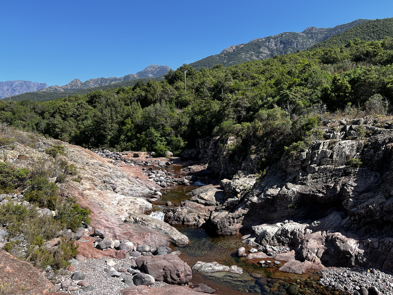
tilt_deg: -3.6
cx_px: 200
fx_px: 307
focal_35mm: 27
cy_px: 153
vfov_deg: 51.4
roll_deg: +0.7
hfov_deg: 65.3
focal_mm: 5.7
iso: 50
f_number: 1.5
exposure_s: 1/2571
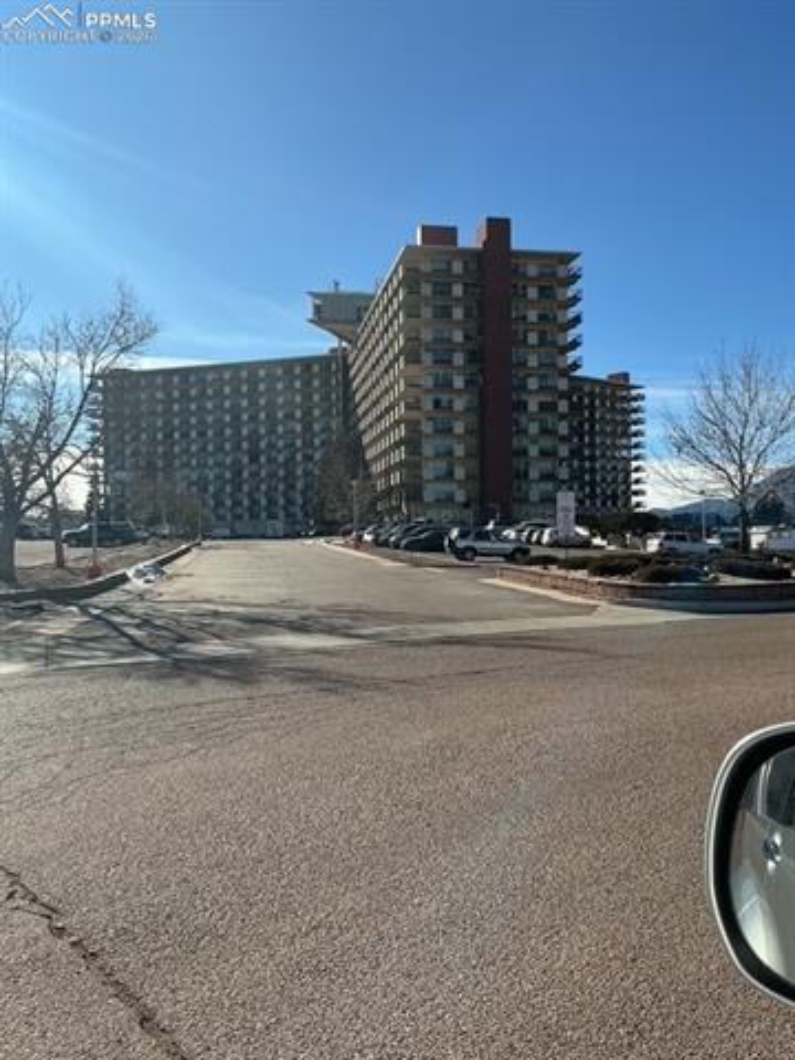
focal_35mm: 29
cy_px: 530
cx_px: 398
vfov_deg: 61.7
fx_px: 888
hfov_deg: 48.2
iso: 25
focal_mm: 3
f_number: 1.8
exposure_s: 1/2227
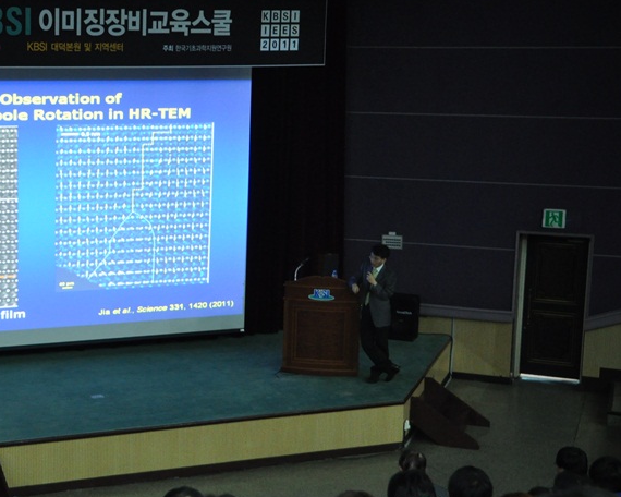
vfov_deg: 20.7
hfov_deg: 25.0
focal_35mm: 74
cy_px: 271
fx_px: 1360
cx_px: 78
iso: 1400
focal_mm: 30
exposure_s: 1/8
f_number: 4.2
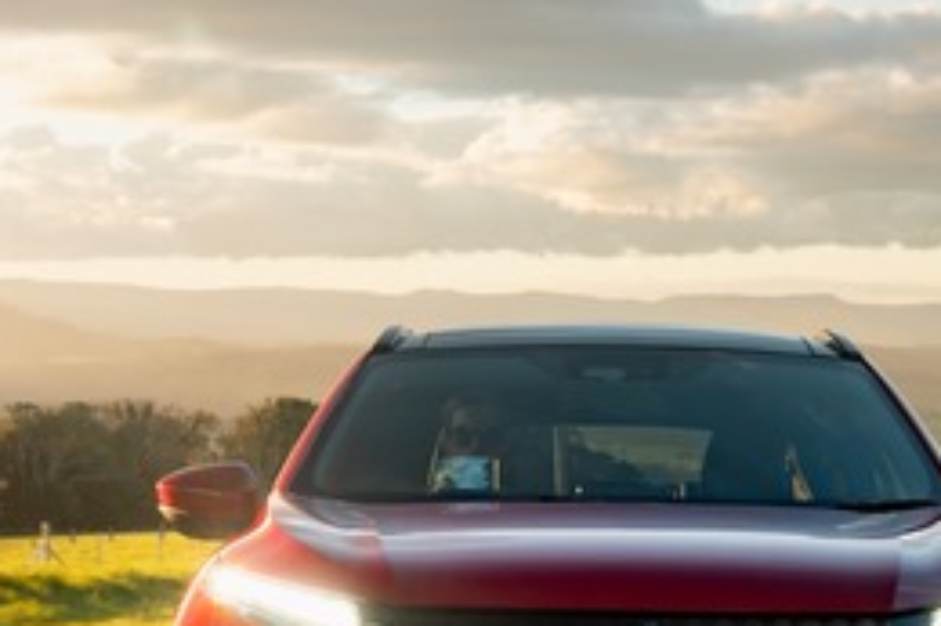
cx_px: 561
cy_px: 606
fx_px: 2325
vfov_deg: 15.1
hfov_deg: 22.8
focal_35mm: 89
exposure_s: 1/40
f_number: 7.1
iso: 200
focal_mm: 33
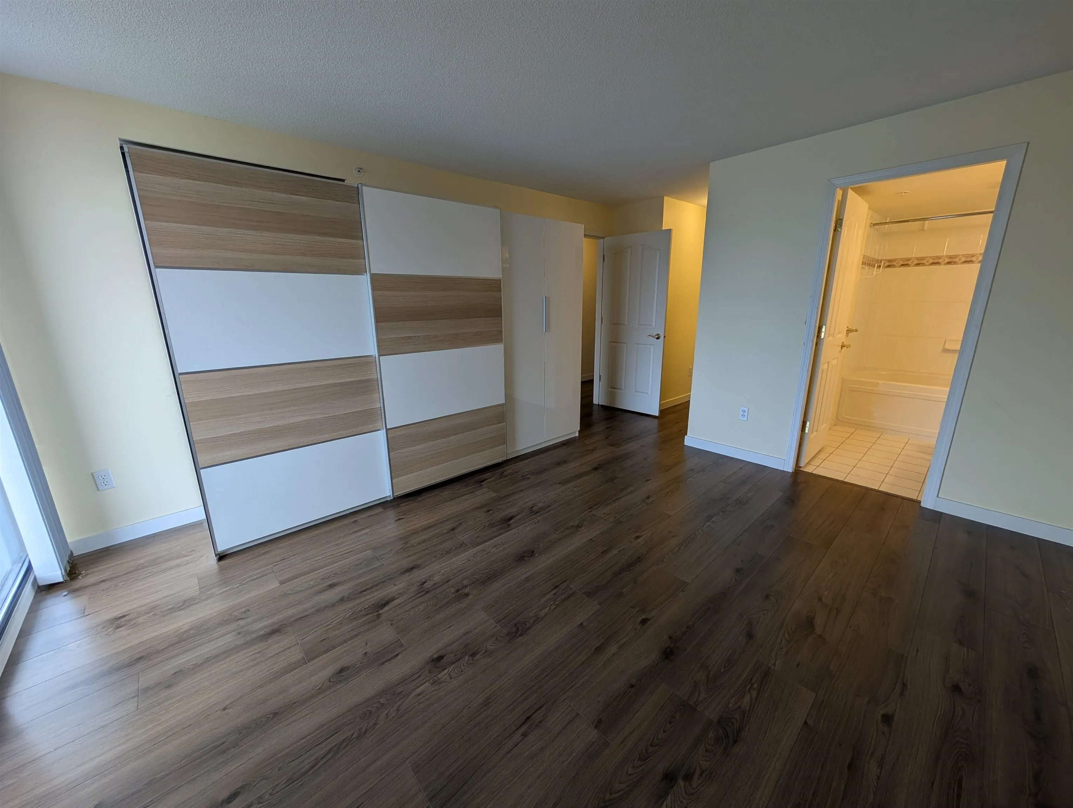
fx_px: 372
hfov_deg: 110.5
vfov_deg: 94.6
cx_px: 536
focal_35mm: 12
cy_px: 404
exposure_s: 1/81
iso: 48
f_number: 1.7
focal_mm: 2.02
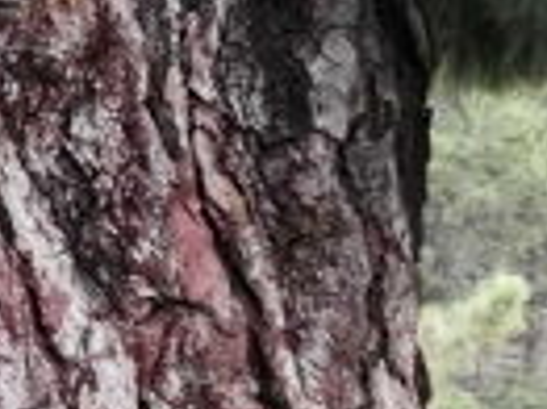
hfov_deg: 11.1
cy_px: 488
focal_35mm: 154
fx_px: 2431
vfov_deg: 9.5
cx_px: -685
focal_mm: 2.96
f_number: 2
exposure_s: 1/100
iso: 111
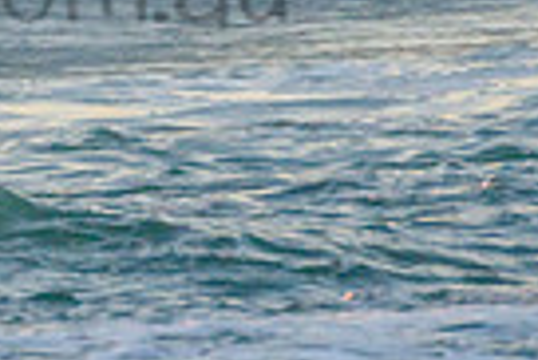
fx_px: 47708
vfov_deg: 0.4
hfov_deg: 0.6
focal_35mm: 3189
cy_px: -69
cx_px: -131
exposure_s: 1/1000
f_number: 5.6
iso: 2200
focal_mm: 500
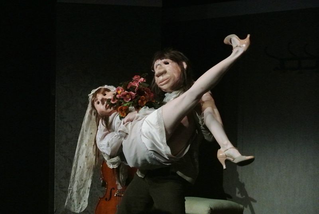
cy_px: 107
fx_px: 1057
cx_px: 160
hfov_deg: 17.2
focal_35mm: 119
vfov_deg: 11.6
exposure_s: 1/250
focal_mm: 44.2
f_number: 4
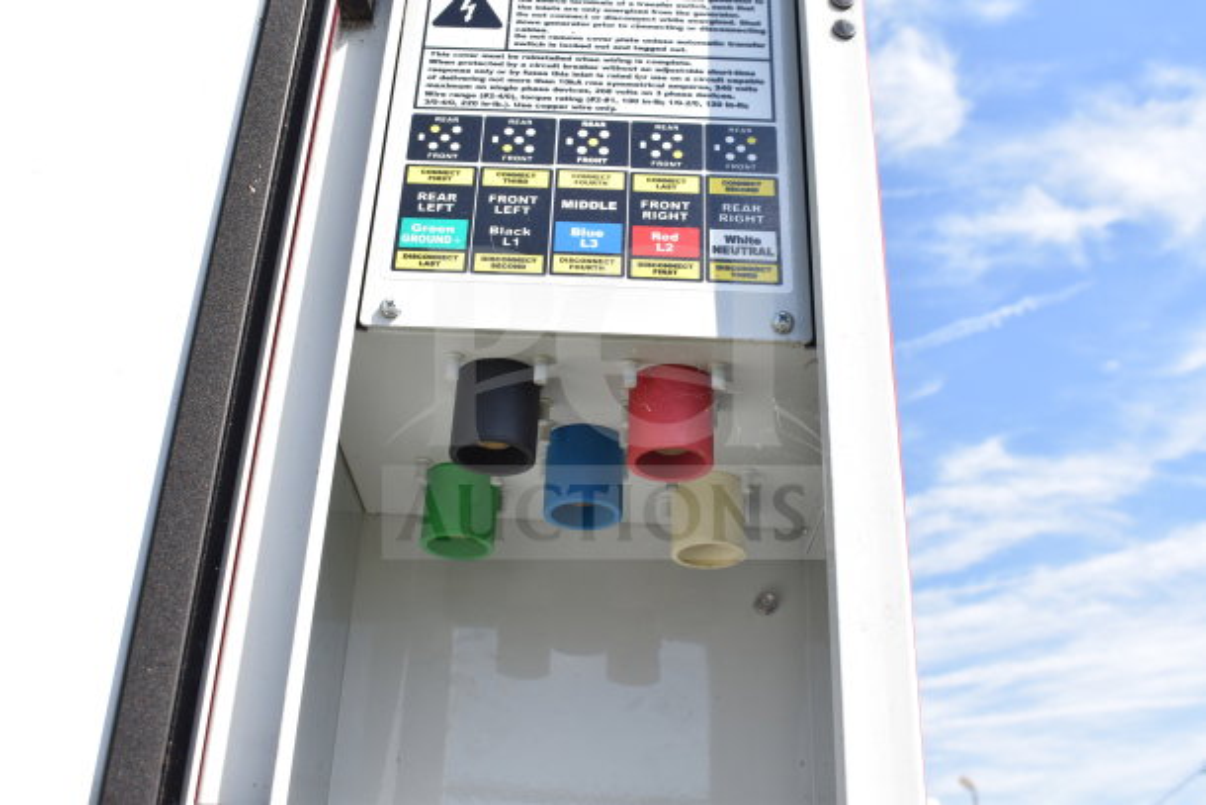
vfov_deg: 35.5
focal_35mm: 38
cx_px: 603
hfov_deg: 51.3
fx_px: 1256
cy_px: 402
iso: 200
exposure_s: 1/250
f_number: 8
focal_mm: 25
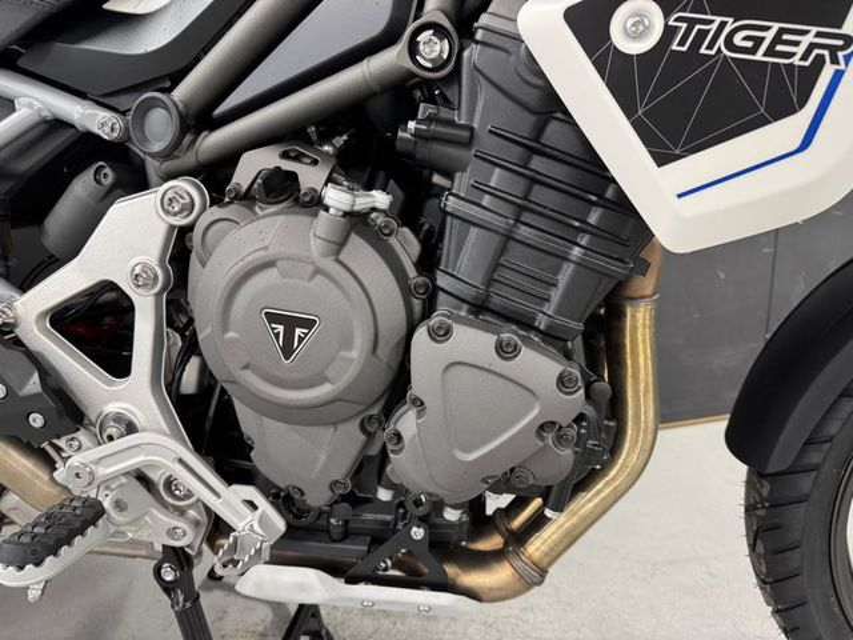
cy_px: 320
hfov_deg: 71.6
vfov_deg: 56.8
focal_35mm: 24
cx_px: 426
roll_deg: +1.9
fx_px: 591
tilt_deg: -11.5
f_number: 1.78
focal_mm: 6.76
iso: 250
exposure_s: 1/50
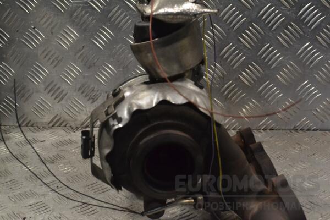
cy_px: 110
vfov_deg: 22.6
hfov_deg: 33.4
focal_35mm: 60
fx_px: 550
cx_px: 165
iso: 3200
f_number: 9
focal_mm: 40
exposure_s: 1/320
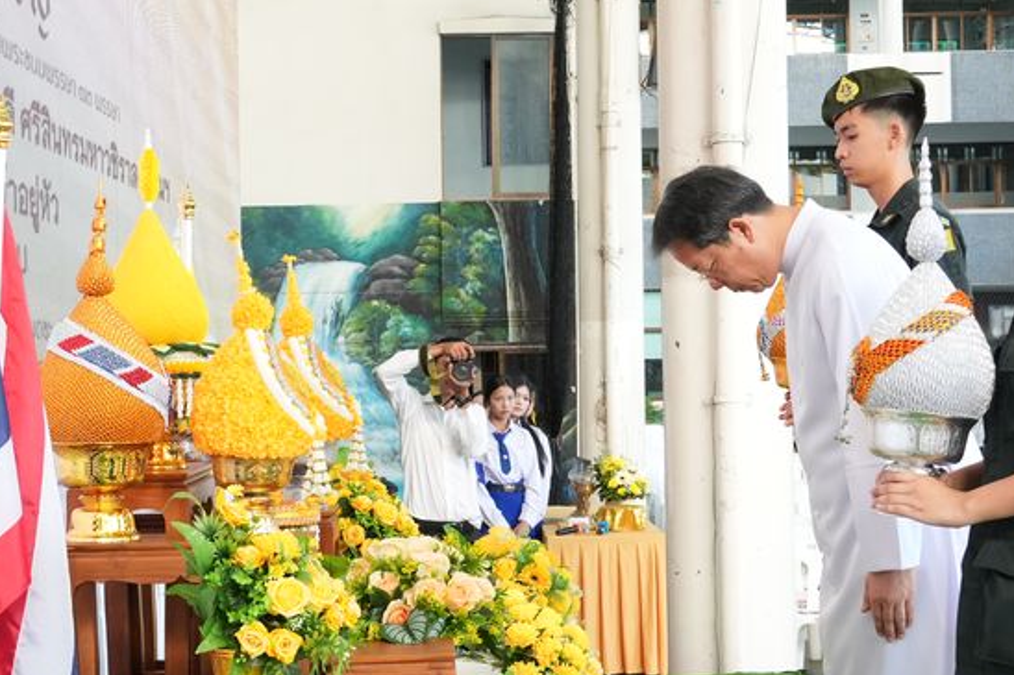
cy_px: 332
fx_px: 2081
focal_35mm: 74
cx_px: 468
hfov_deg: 27.4
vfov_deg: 18.4
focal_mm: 27
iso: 1600
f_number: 5.6
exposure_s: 1/125
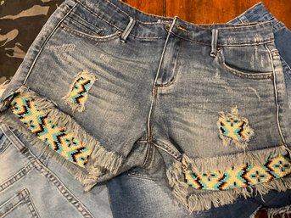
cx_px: 146
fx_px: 244
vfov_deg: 48.2
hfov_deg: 61.7
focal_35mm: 29
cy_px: 109
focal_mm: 3
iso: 250
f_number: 1.8
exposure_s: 1/60
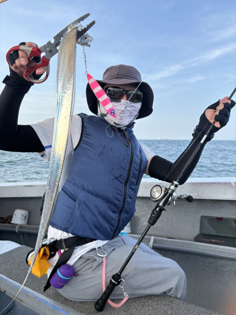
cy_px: 158
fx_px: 236
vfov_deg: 67.3
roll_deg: -1.4
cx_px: 118
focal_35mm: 26
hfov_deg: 53.1
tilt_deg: -2.7
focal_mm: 5.96
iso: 50
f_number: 1.6
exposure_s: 1/1484
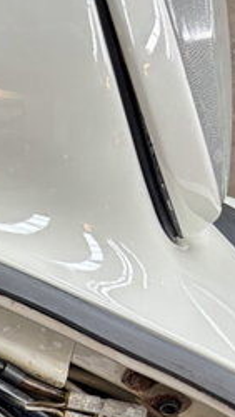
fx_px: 962
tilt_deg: -47.6
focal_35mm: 87
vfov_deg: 22.8
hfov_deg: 11.6
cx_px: -317
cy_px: 475
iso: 160
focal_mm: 5.96
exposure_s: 1/50
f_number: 1.6
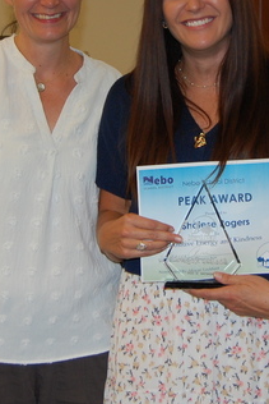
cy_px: 92
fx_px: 977
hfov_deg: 15.7
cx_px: 154
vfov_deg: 23.0
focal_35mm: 87
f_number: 3.8
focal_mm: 23
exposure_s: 1/60
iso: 400
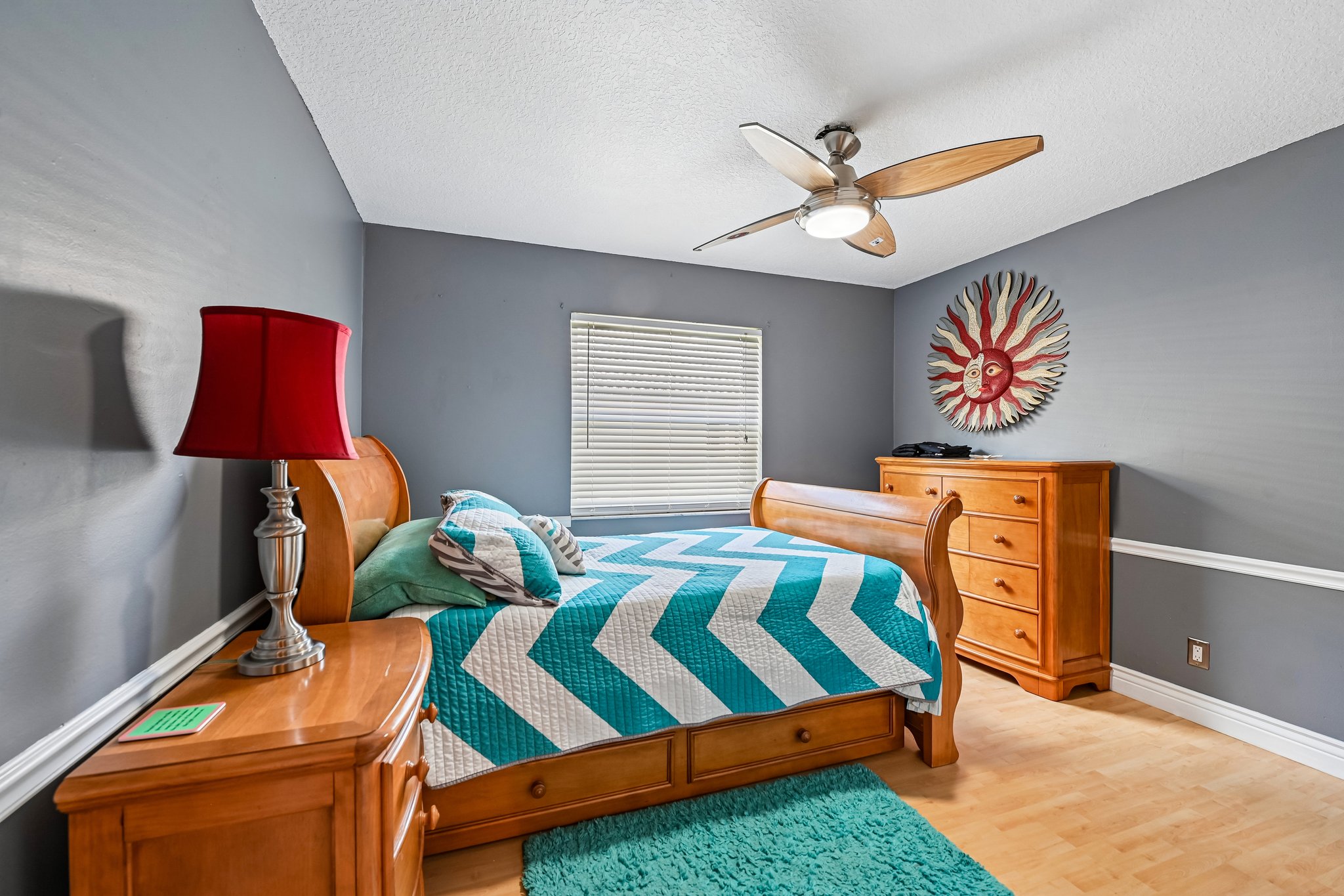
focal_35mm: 15
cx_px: 672
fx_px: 560
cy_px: 448
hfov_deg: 100.4
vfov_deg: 77.3
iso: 250
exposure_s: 1/15
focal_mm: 15
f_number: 7.1
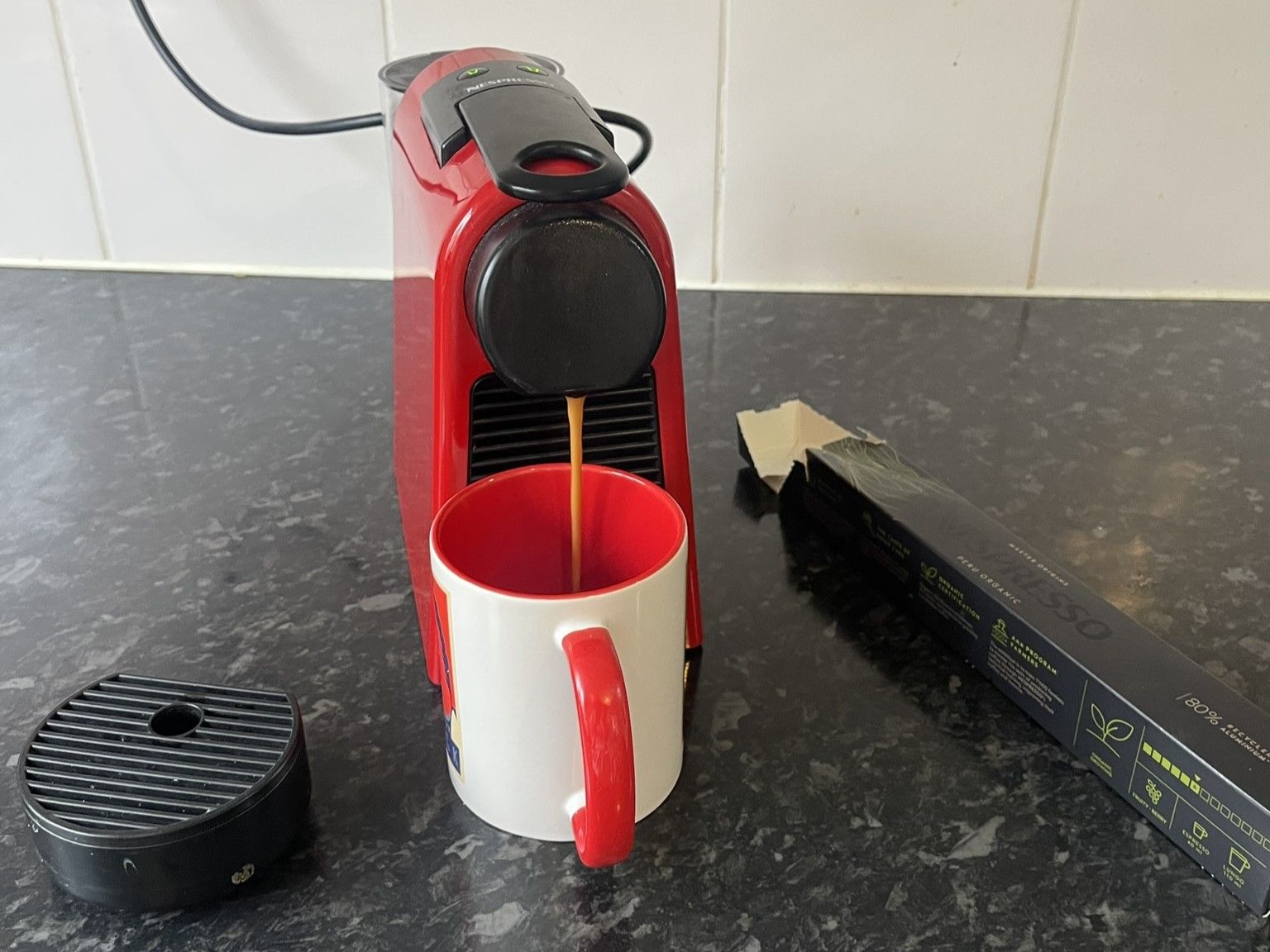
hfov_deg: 69.4
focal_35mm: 25
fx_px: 917
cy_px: 476
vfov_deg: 54.9
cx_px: 635
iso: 250
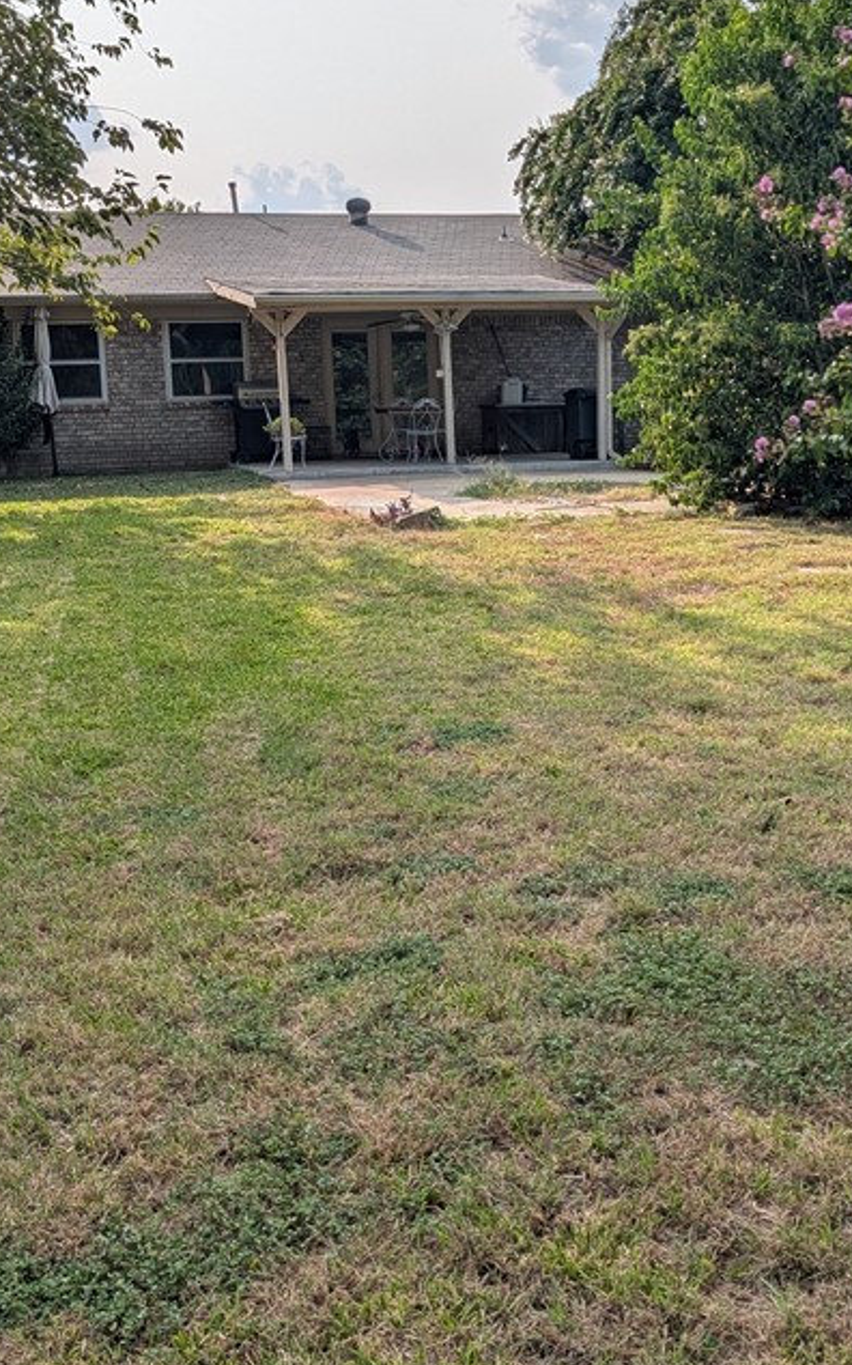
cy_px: 596
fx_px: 1524
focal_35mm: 41
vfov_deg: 48.1
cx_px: 464
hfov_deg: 31.2
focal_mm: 6.9
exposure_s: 1/2193
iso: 23
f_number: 1.68
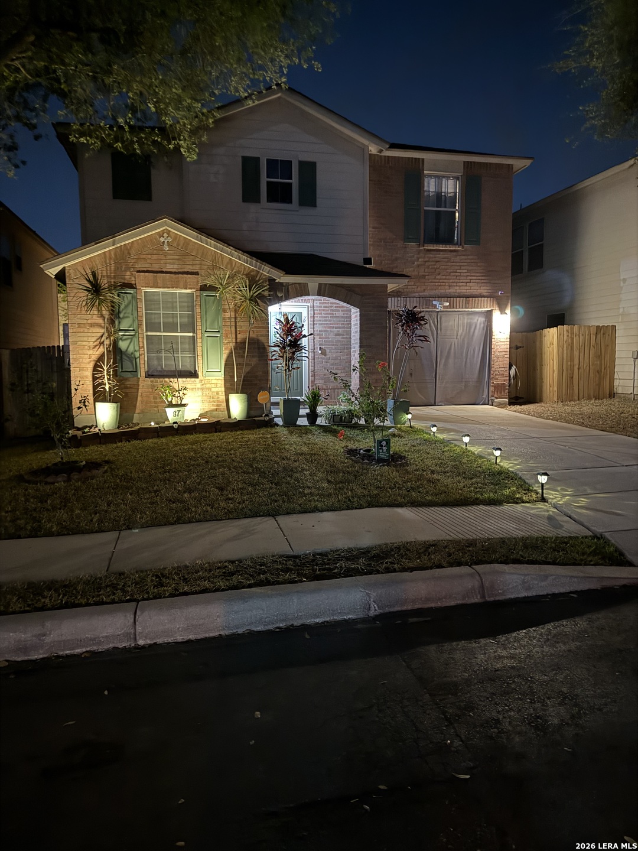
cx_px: 319
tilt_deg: -4.7
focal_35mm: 24
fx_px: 590
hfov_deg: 56.8
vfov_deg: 71.6
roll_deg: -0.7
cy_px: 426
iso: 1250
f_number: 1.78
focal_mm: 6.76
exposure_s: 1/9
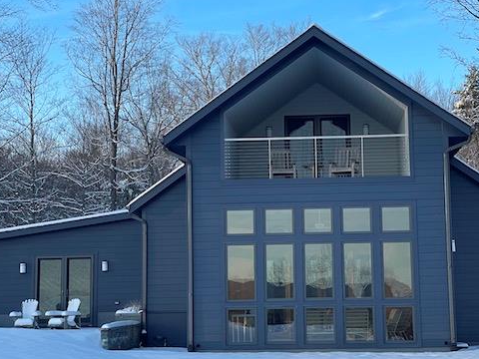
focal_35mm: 78
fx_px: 1079
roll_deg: +1.4
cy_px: 169
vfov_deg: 18.9
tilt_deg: +8.1
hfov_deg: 25.0
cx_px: 266
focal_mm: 6
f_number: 2
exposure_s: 1/300
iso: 25
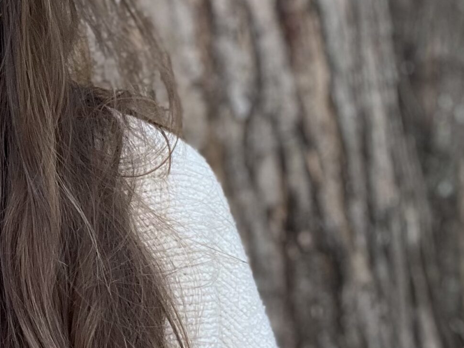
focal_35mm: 79
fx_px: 1059
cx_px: -64
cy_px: -42
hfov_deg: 23.0
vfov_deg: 17.9
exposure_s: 1/121
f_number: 2.2
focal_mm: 2.71
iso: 64
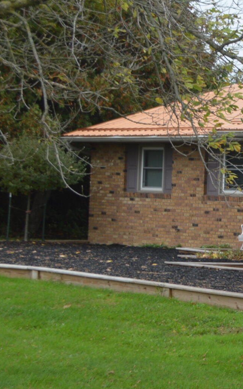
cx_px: 560
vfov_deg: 16.2
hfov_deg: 9.2
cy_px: 247
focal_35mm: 128
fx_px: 1362
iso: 200
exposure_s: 1/125
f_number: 5.6
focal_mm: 29
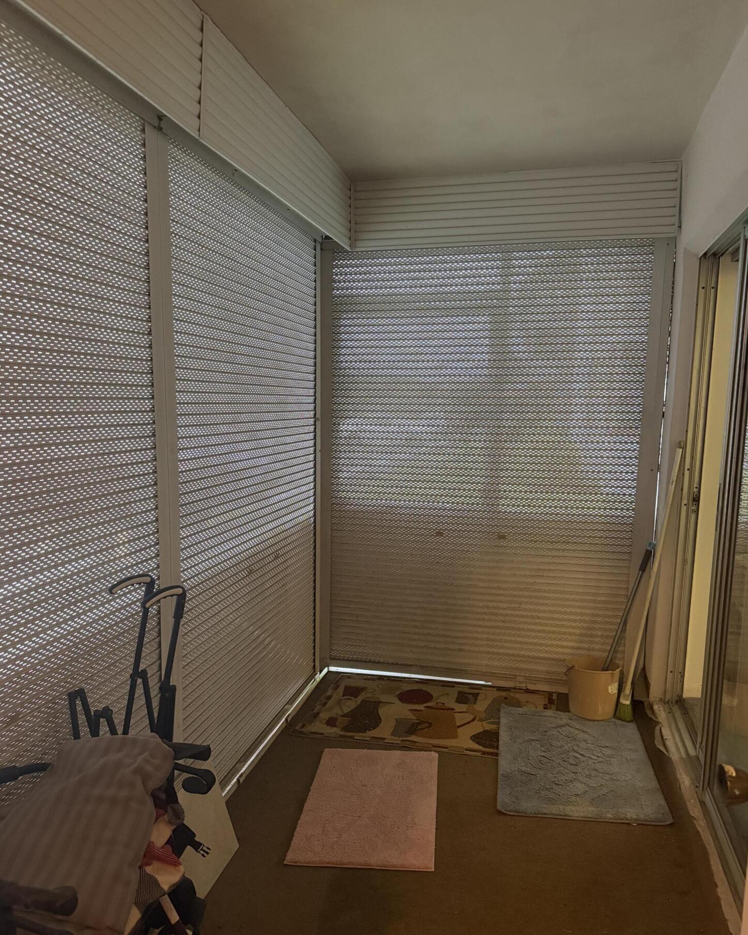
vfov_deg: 65.9
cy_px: 506
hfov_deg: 54.9
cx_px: 371
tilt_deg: -8.0
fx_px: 719
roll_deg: -0.5
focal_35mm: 26
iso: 640
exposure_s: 1/40
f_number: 1.78
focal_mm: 6.76
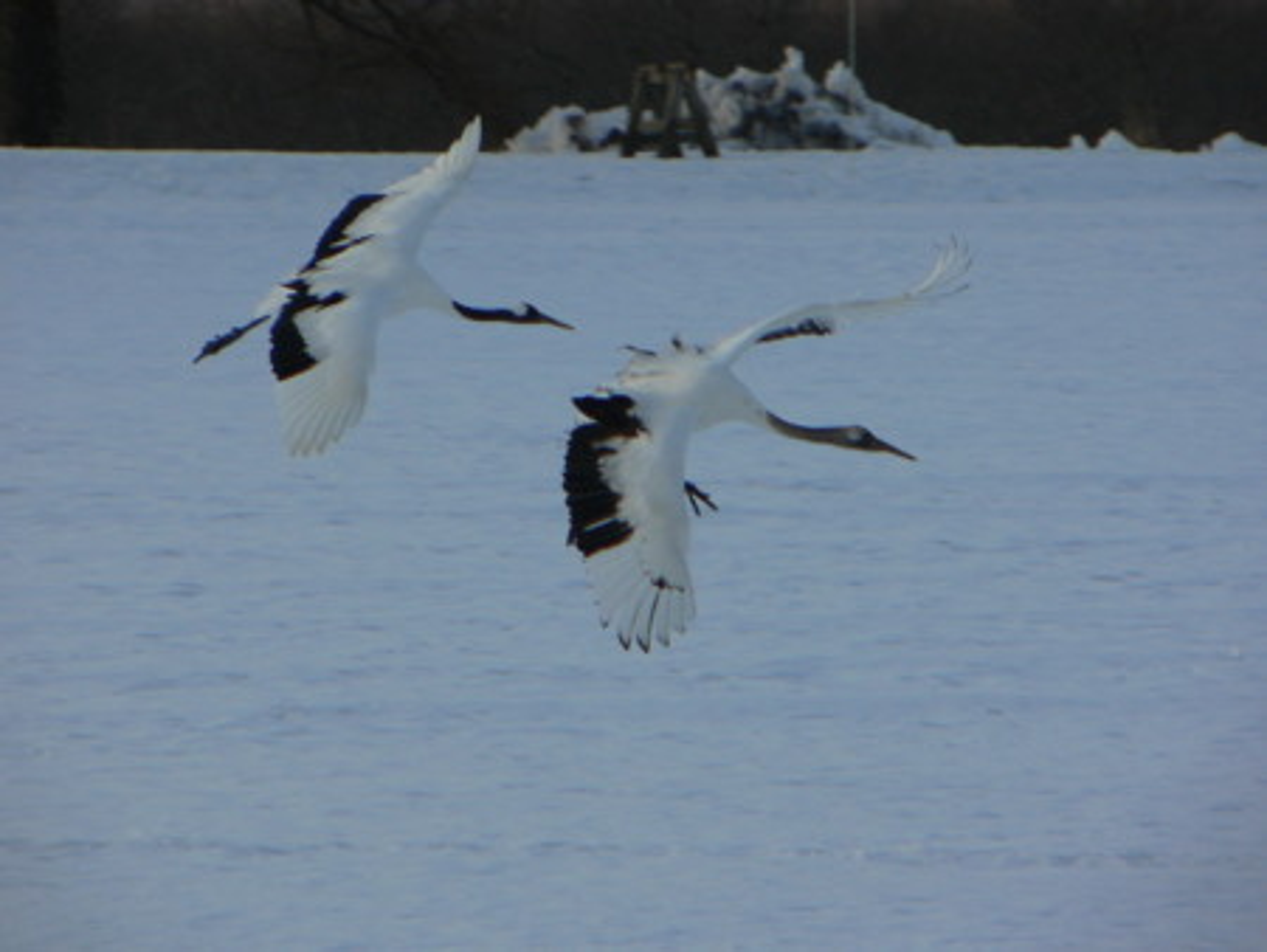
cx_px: 634
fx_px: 15381
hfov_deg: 4.7
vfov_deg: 3.5
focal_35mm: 420
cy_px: 476
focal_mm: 55.2
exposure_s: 1/400
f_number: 4
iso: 80
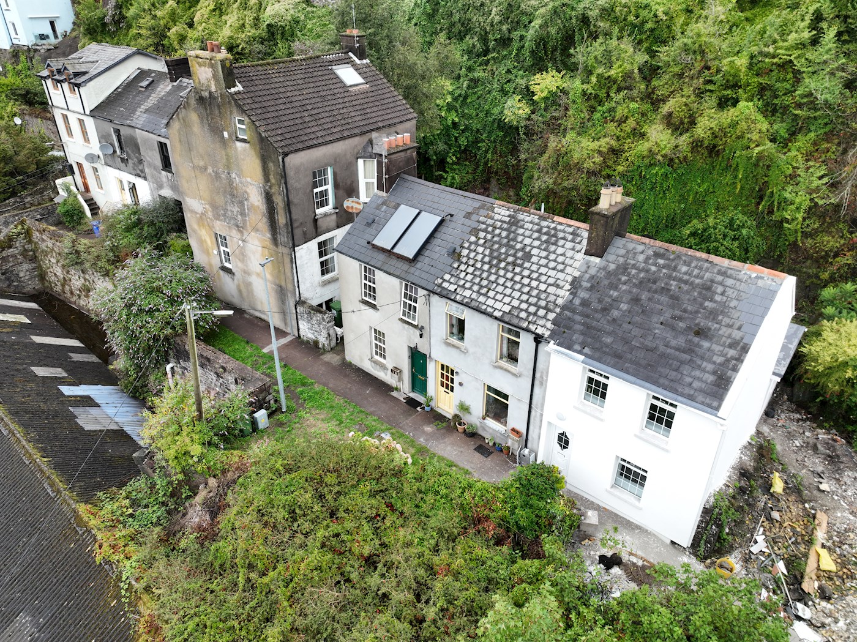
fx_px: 594
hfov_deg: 71.6
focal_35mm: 24
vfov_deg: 56.8
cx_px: 428
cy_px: 321
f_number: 2.8
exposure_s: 1/160
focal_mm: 12.29
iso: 200
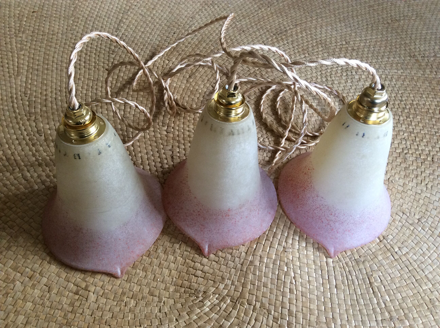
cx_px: 220
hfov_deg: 56.9
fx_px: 406
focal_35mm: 32
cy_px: 164
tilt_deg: -52.4
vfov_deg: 44.1
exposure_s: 1/25
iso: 80
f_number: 2.4
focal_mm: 3.3
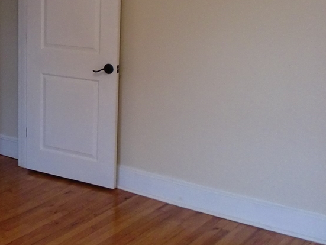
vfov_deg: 22.4
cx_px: 46
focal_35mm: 65
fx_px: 613
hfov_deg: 28.9
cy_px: 62
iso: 320
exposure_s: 1/60
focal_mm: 6.3
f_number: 3.1
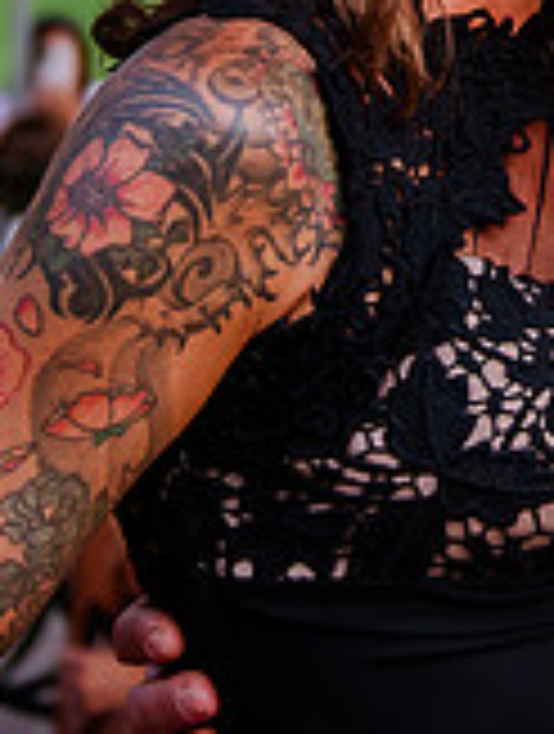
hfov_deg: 10.0
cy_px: -239
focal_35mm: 147
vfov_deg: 12.9
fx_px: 3125
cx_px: 648
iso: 1600
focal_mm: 35
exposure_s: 1/250
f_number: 2.8
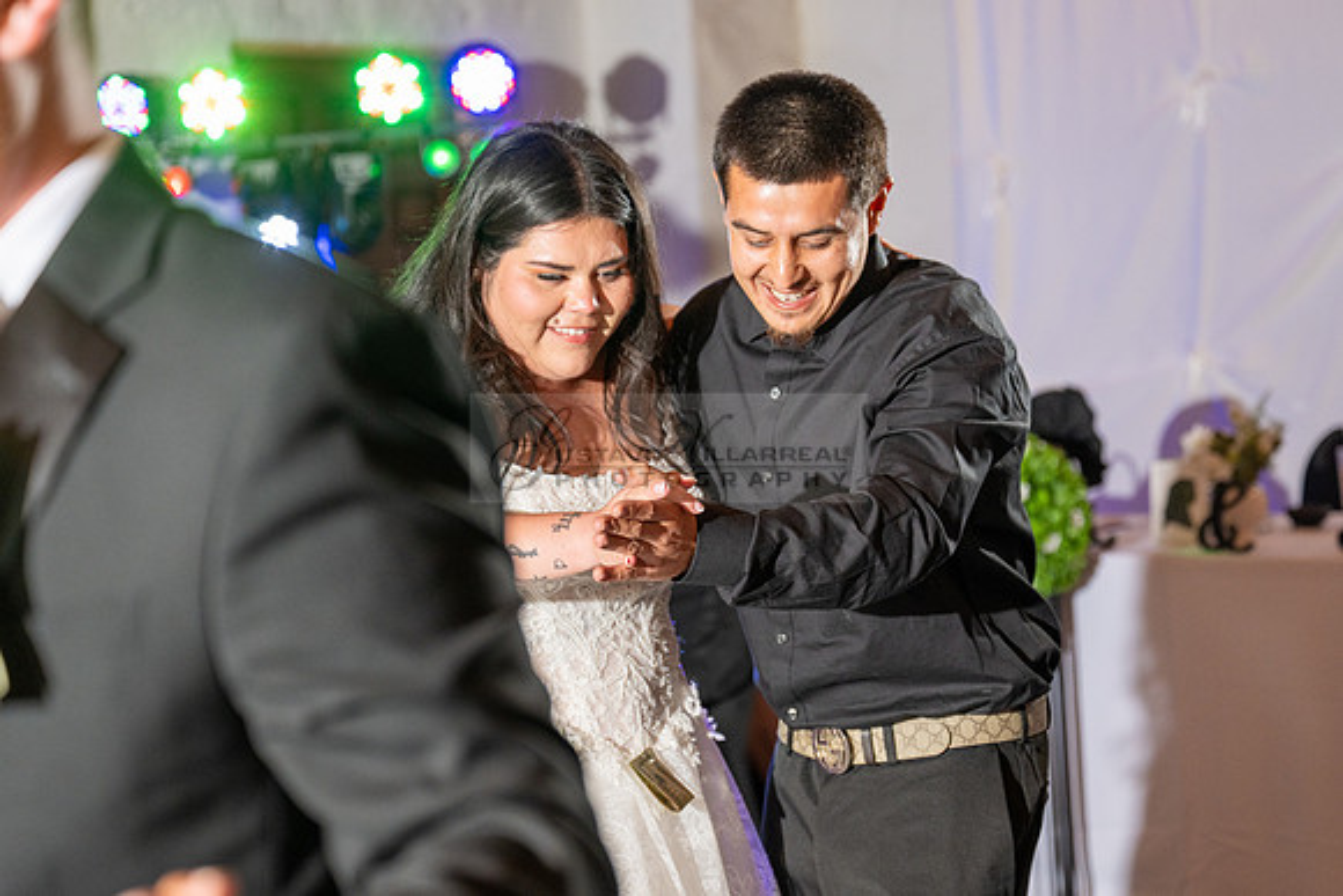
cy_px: 532
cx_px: 737
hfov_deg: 23.6
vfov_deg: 15.9
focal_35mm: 86
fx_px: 3212
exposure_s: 1/200
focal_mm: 70
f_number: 3.2
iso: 500
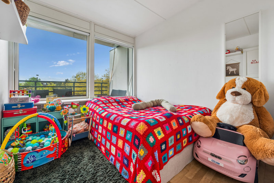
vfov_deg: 77.3
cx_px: 137
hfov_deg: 100.4
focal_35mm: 15
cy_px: 92
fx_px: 114
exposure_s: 1/20
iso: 200
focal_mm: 15
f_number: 10
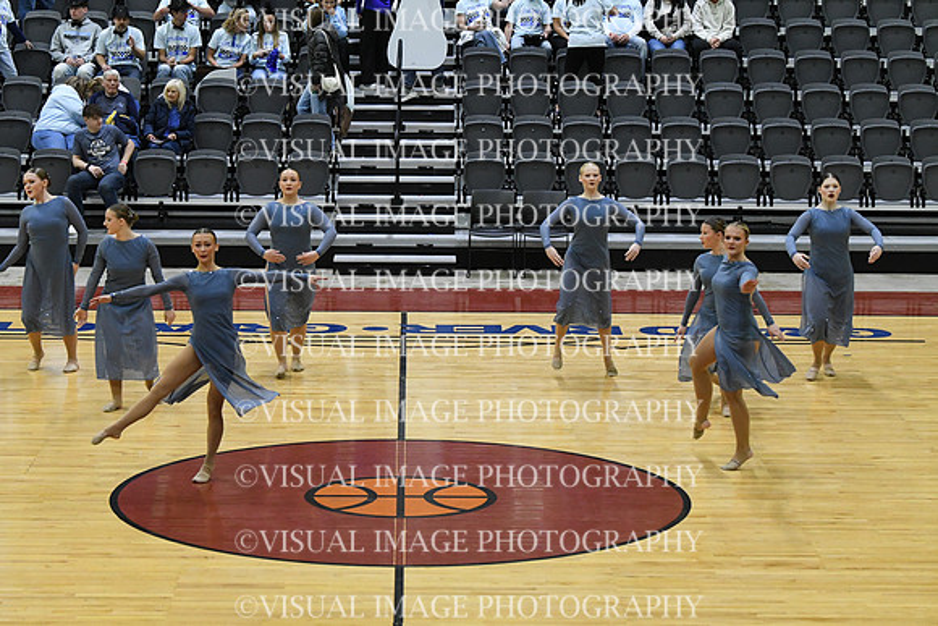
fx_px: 2736
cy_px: 313
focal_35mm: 105
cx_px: 469
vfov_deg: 13.0
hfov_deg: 19.5
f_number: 4
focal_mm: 70
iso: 5000
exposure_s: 1/500
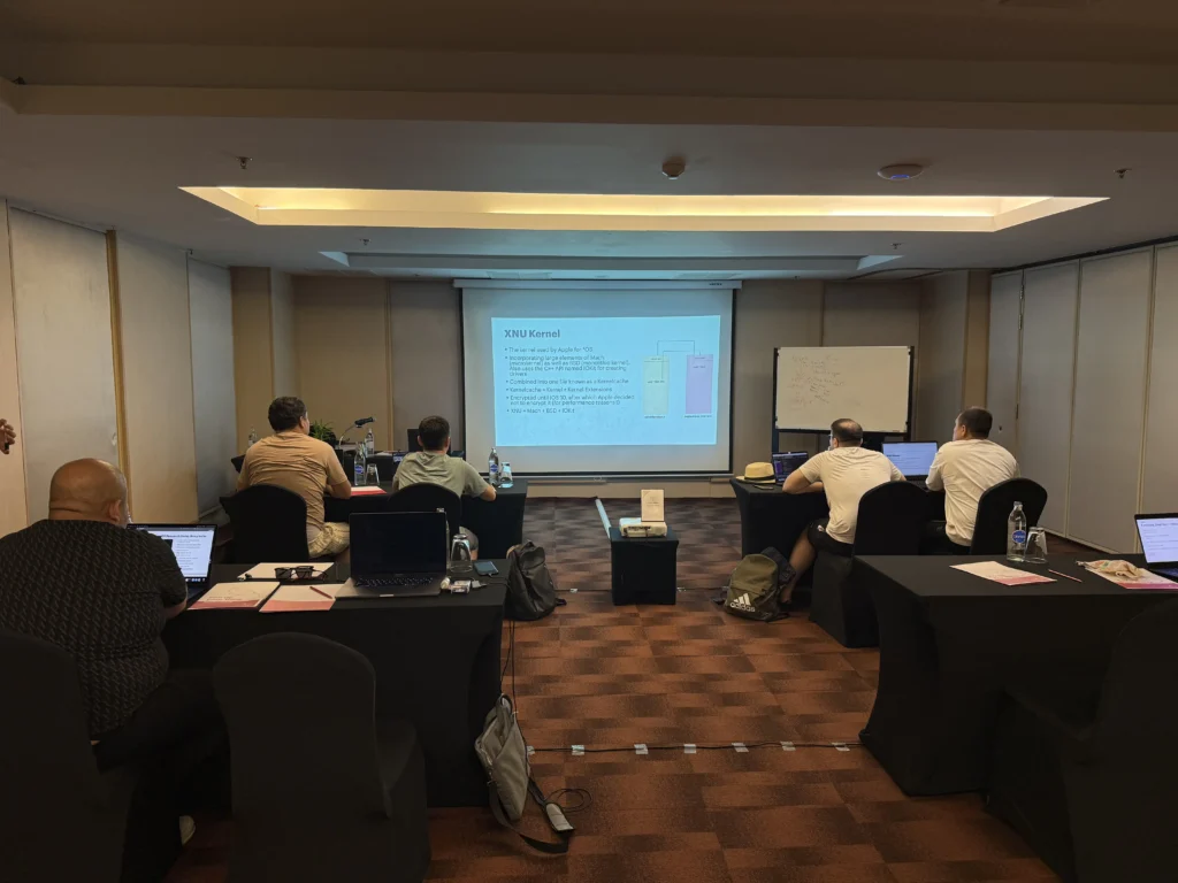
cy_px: 442
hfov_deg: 71.6
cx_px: 589
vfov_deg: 56.8
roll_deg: -0.5
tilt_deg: -4.7
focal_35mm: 24
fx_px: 817
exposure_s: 1/50
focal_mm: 6.76
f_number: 1.78
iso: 125
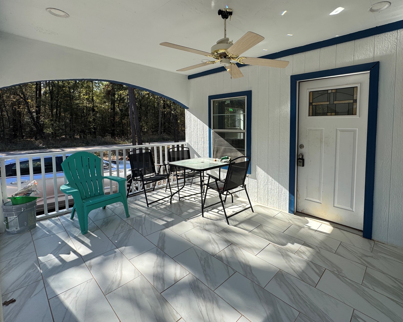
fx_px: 203
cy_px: 138
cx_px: 230
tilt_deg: -4.1
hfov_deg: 89.1
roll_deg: +0.7
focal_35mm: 17
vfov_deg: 76.5
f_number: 2.2
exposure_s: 1/636
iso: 40
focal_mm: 2.22
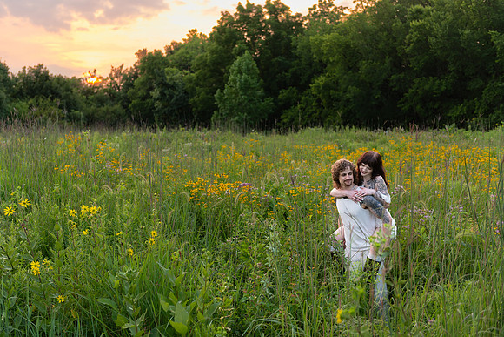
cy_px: 168
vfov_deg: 28.1
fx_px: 673
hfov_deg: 41.1
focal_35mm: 48
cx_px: 252
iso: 160
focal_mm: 48
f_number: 3.5
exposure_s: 1/160
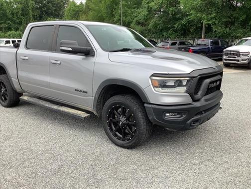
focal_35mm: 31
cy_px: 94
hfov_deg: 58.4
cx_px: 126
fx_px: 225
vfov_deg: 45.4
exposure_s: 1/285
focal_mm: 3.3
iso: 25
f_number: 2.4
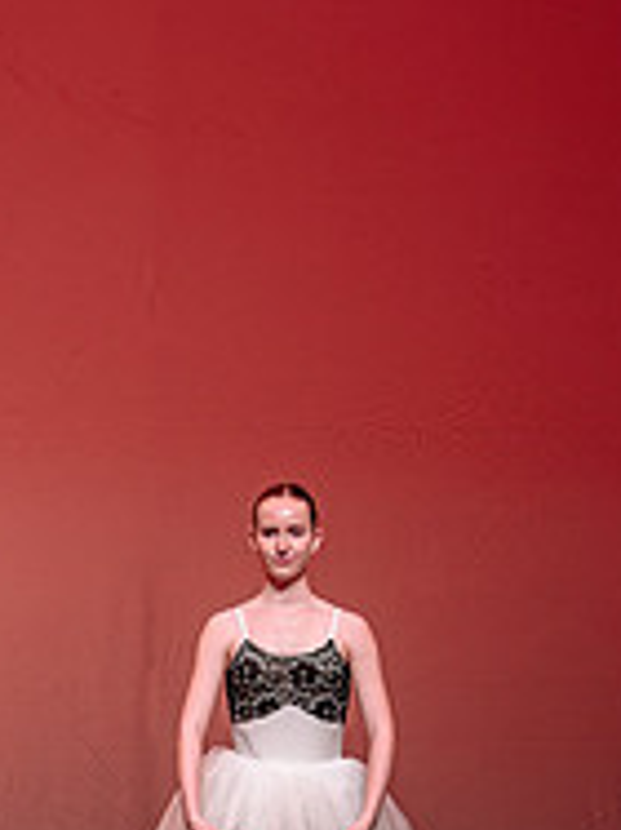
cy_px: 726
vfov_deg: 6.4
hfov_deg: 4.8
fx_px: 7376
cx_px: -362
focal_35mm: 308
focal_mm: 95
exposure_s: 1/400
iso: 1000
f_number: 2.8
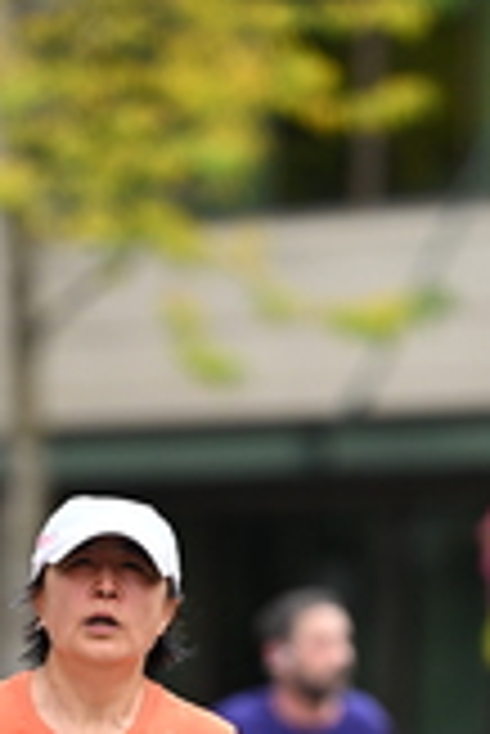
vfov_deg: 3.3
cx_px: 124
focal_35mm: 625
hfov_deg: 2.2
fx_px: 12732
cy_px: 860
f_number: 2.8
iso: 640
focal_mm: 185
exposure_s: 1/2000
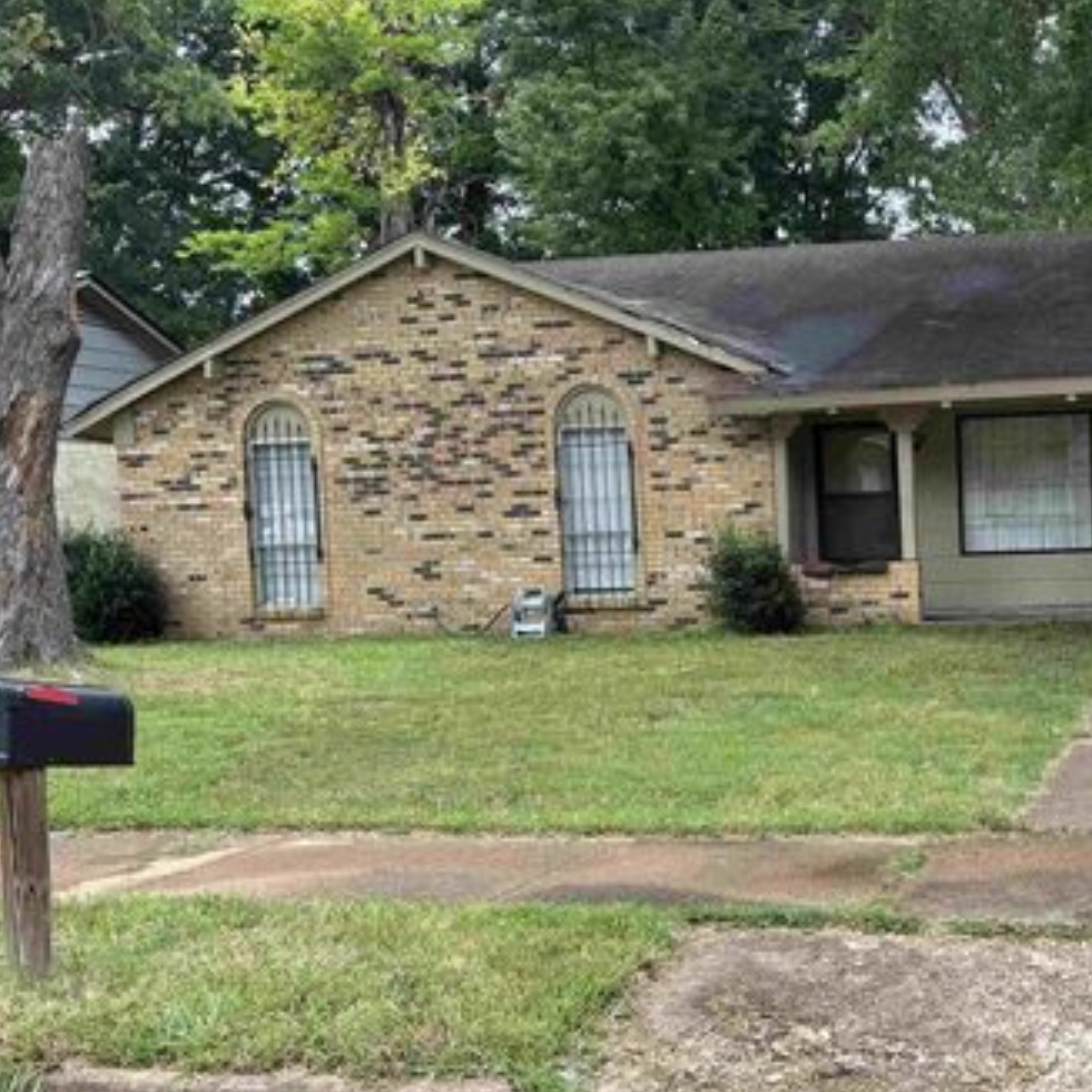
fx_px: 1606
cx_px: 992
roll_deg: +2.1
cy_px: 624
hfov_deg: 35.3
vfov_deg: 37.5
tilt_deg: -1.5
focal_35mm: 45
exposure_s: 1/584
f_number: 1.6
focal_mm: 5.96
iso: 50
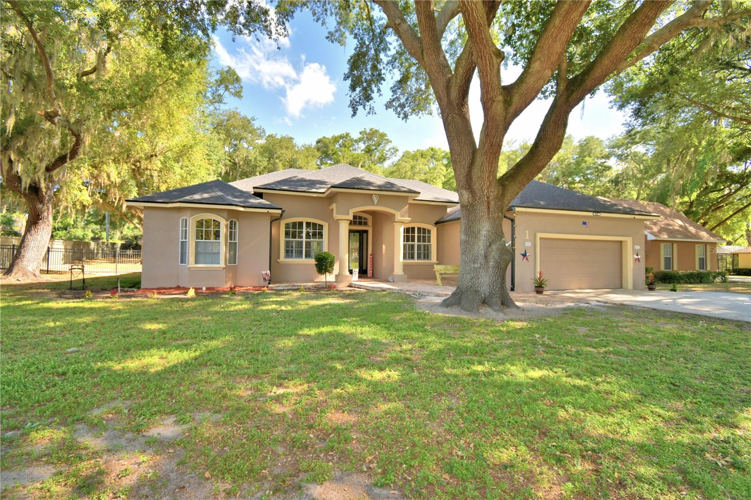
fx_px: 313
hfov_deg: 100.4
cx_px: 376
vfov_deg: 77.3
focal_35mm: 15
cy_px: 250
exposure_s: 1/200
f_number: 4.5
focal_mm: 10
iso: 100
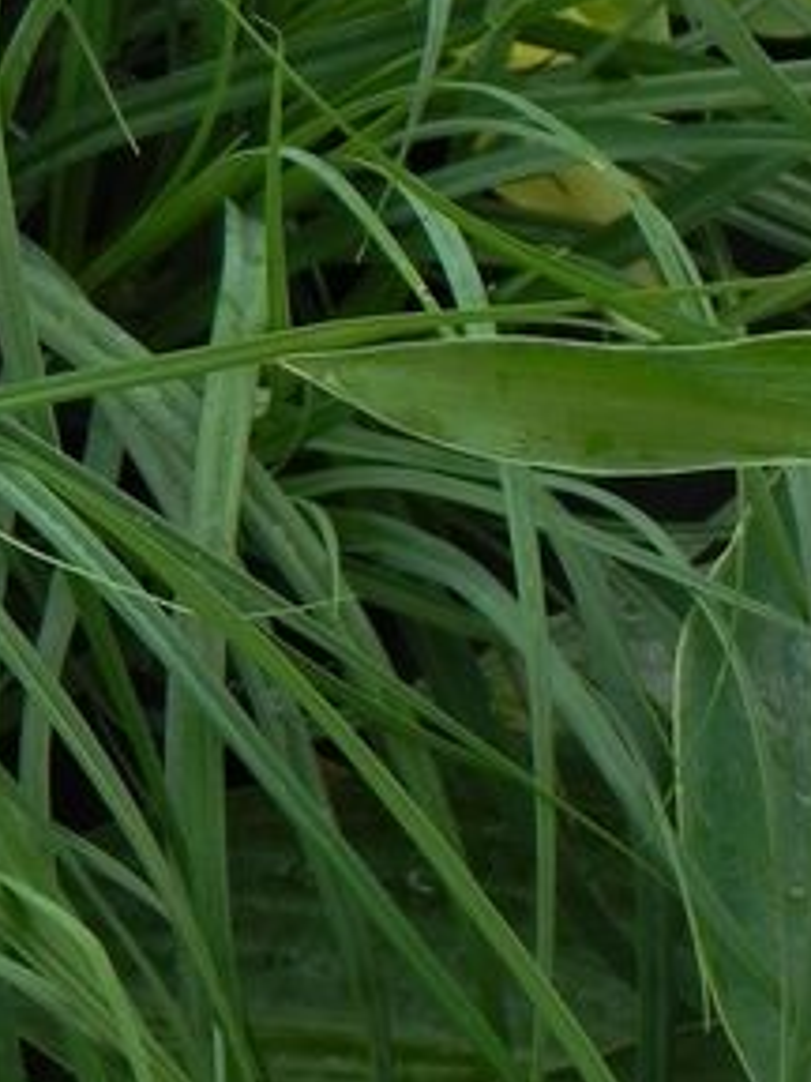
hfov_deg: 3.7
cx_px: -210
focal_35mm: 400
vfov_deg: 4.9
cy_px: -45
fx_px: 12495
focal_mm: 25.7
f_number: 5.6
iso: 160
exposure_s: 1/160
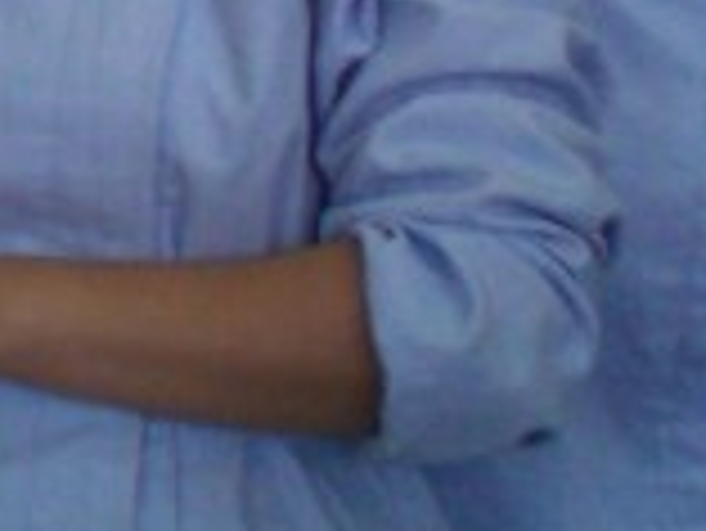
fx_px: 3164
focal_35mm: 155
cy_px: -513
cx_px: -472
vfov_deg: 9.0
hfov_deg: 11.9
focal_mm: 6.3
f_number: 3.1
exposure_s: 1/100
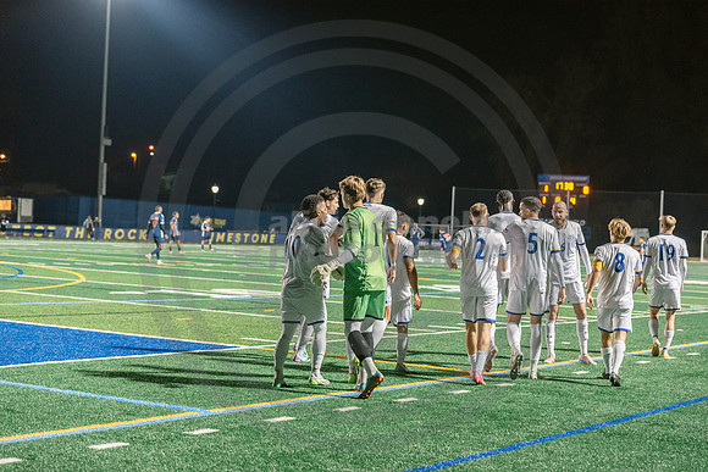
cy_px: 236
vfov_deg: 19.5
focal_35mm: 70
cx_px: 354
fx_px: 1377
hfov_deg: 28.8
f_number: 3.5
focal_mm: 70
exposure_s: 1/320
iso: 2500
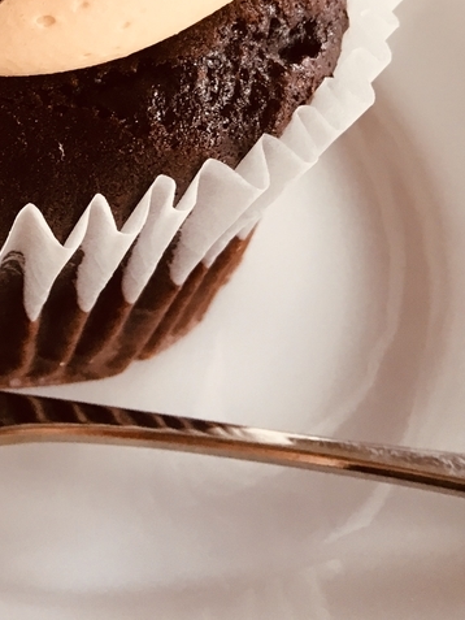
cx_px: -109
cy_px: -136
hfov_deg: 18.9
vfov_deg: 24.1
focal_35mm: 73
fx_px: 1307
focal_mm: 4.15
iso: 32
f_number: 2.2
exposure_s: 1/30
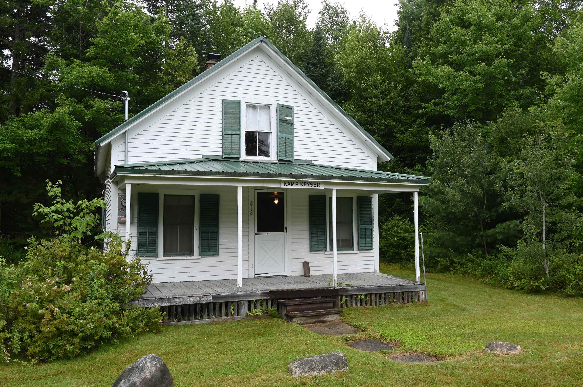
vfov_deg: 42.9
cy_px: 194
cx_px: 292
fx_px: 494
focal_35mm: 30
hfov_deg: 61.1
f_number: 10
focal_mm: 30.5
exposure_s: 1/60
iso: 250
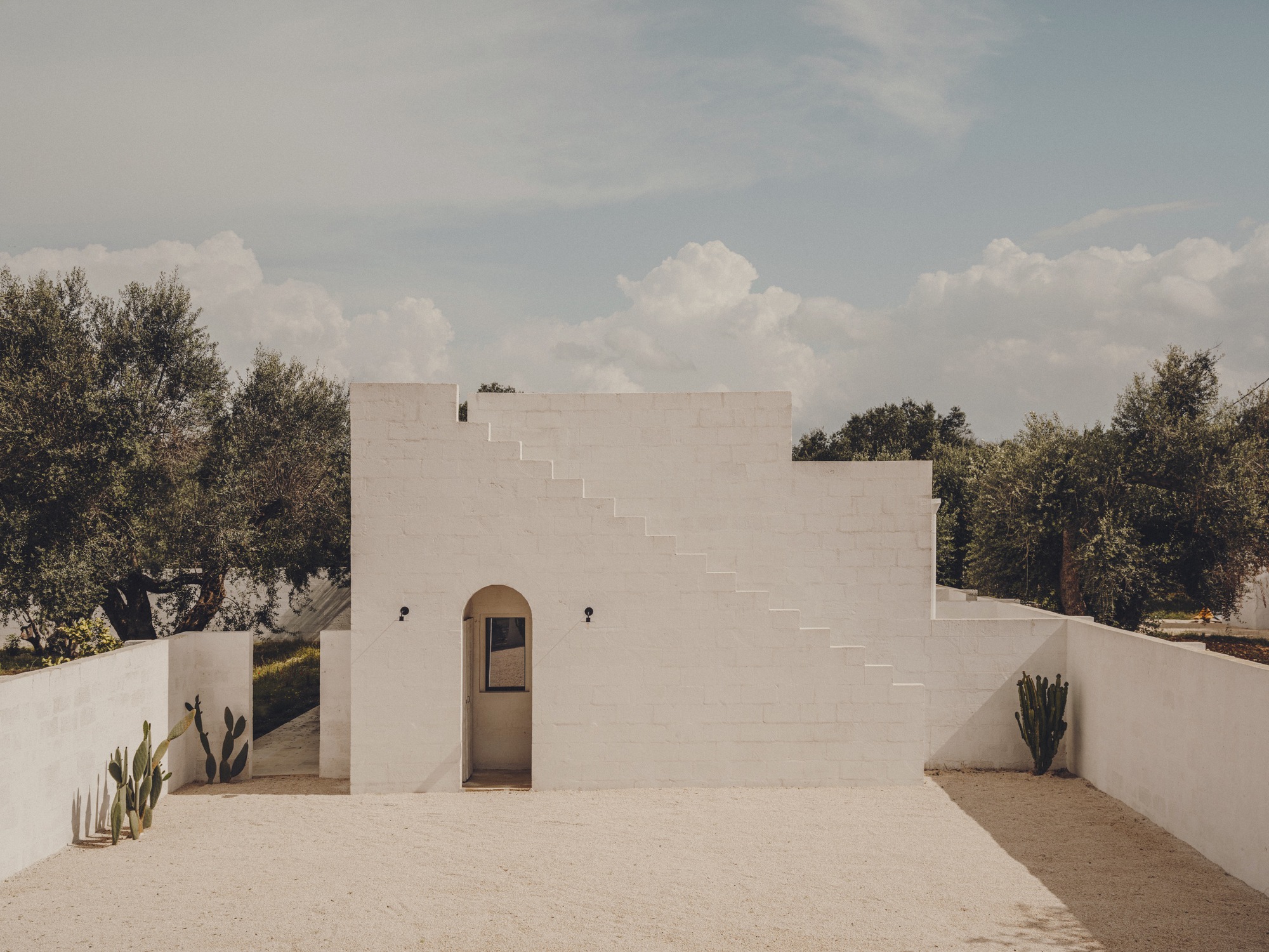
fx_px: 1356
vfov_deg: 38.7
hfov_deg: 50.1
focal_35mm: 37
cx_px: 634
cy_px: 476
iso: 100
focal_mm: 47.3
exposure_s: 1/350
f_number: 11
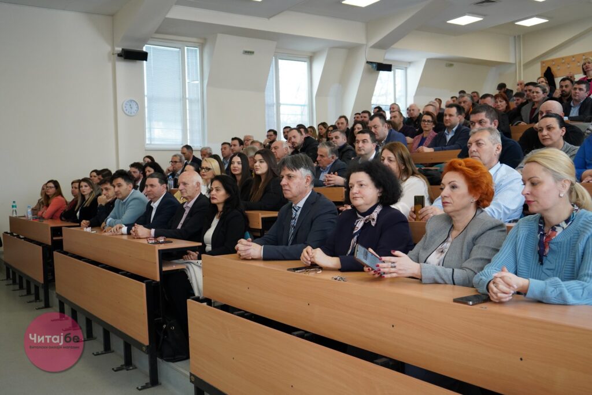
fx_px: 576
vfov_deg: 37.9
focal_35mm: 35
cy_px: 198
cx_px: 296
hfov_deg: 54.4
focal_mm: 35
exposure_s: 1/400
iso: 3200
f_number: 5
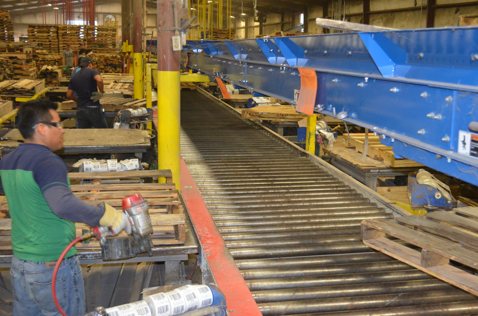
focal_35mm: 48
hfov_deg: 41.2
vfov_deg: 28.0
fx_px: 636
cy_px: 158
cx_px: 239
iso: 3200
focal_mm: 32
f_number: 4.8
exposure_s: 1/60
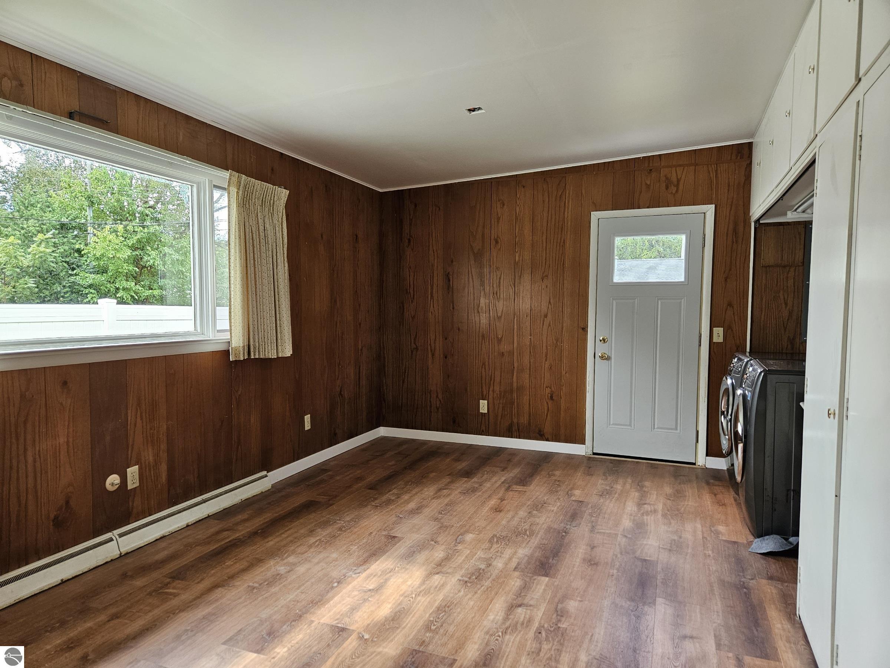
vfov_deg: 58.9
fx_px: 591
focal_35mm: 23
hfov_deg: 73.9
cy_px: 334
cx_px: 445
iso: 160
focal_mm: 5.4
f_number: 1.8
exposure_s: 1/120
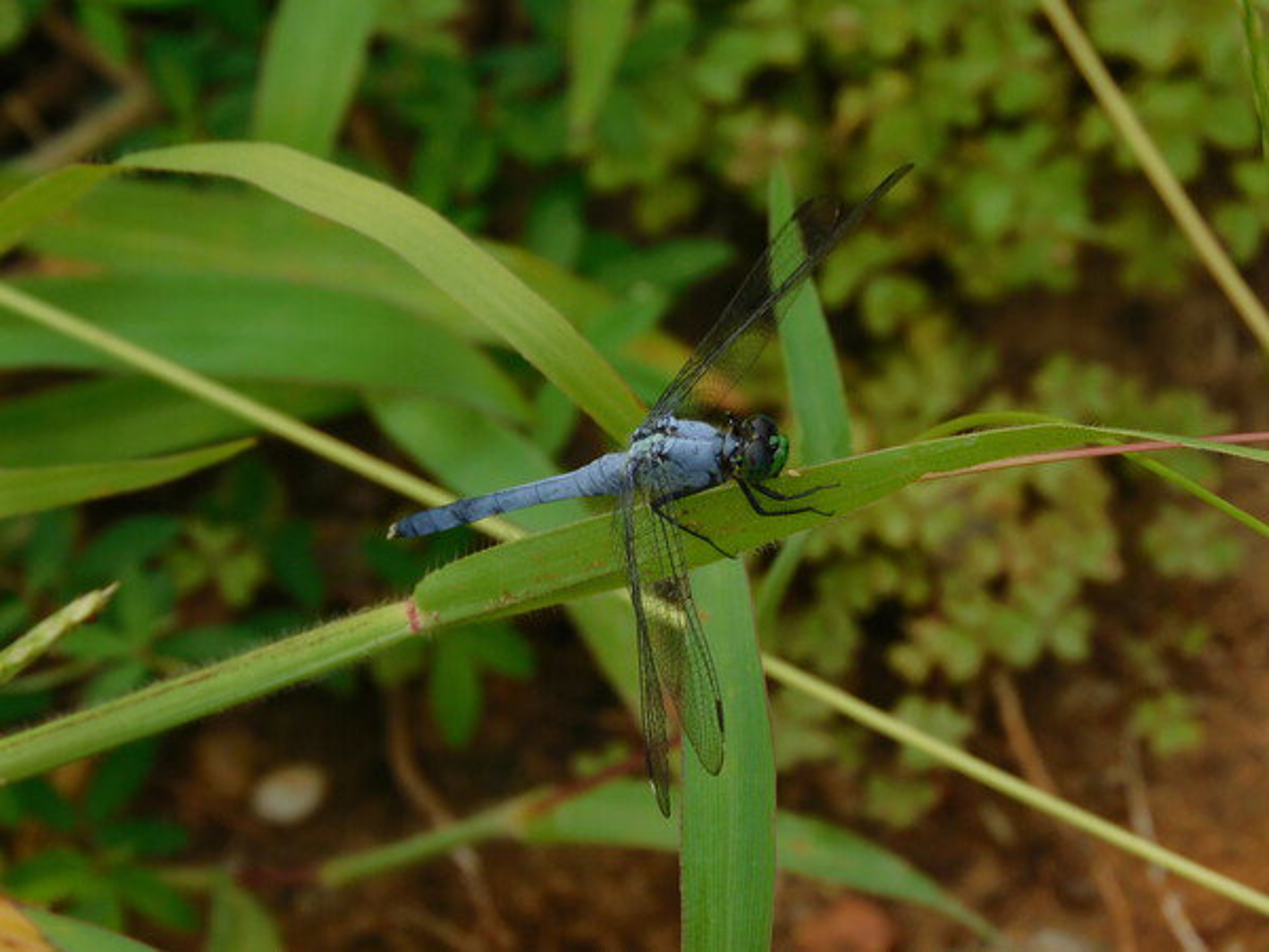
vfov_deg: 3.0
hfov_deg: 4.0
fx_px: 18330
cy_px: 476
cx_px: 634
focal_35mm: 500
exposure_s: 1/250
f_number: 5.6
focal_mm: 89.6
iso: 125
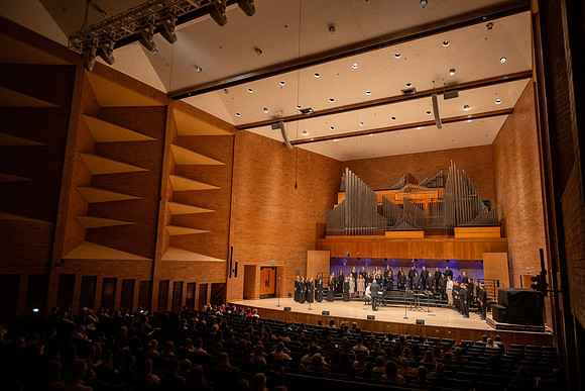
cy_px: 196
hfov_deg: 73.7
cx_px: 292
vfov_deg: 53.2
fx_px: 390
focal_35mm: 24
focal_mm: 24
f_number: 2.8
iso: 2500
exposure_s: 1/320
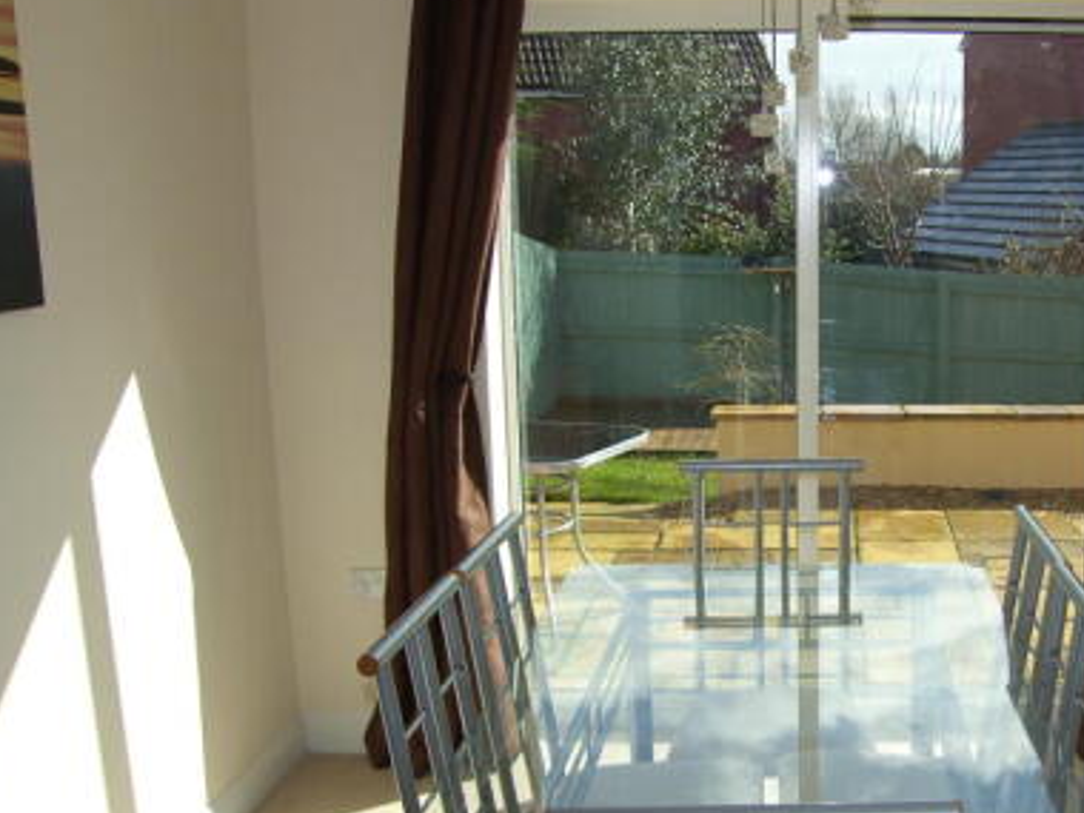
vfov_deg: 33.4
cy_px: 509
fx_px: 1347
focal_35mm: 43
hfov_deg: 42.6
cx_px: 800
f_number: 2.5
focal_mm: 7.4
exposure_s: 1/1000
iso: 50
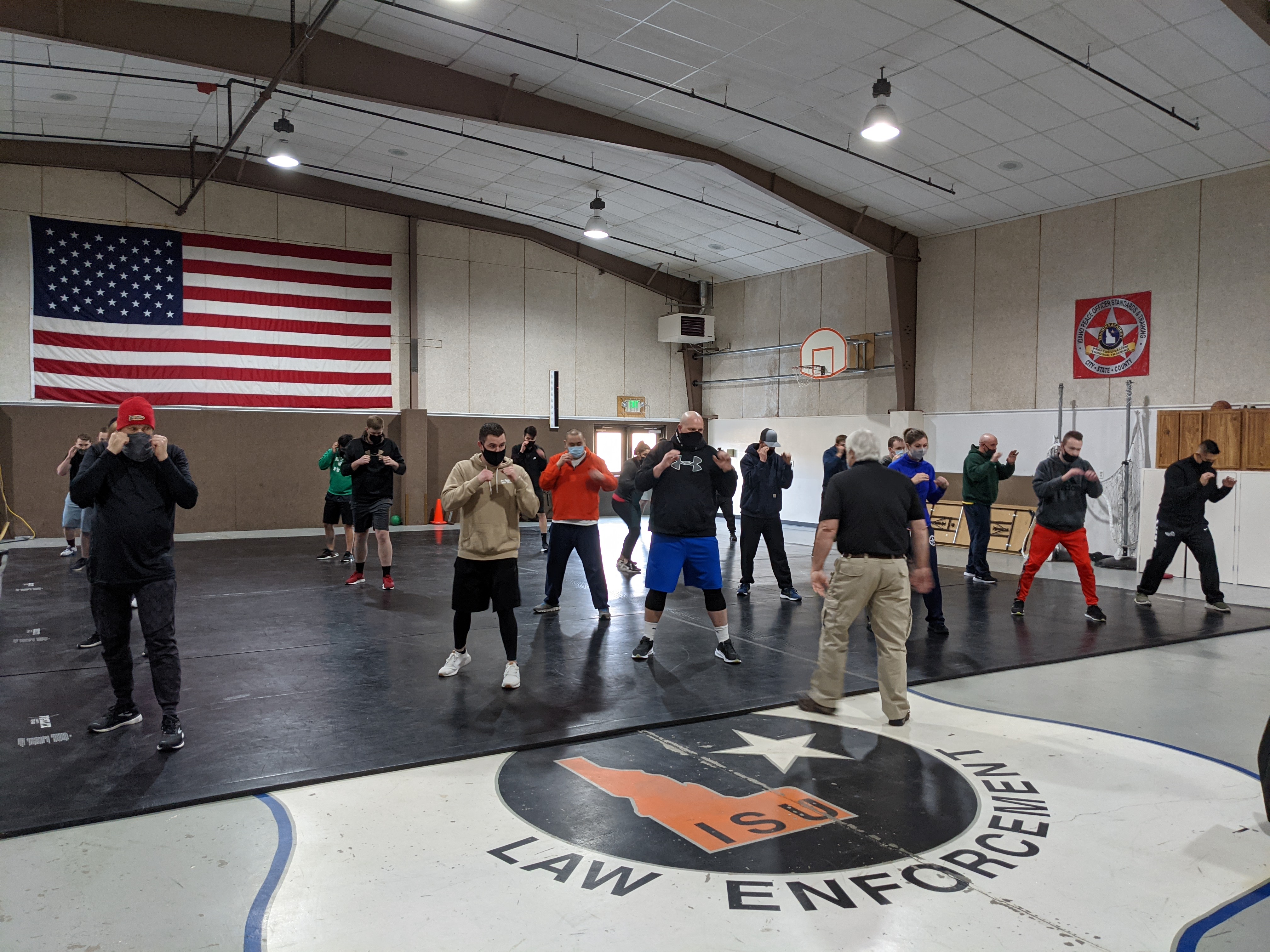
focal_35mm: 27
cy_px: 476
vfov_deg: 51.4
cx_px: 635
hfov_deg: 65.3
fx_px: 991
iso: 114
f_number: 1.73
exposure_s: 1/24
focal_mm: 4.38
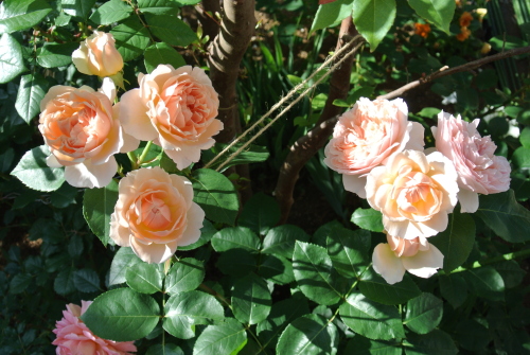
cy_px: 178
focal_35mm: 45
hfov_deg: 43.5
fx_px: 663
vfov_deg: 30.0
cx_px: 265
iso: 100
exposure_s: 1/250
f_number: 4.5
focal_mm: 16.9
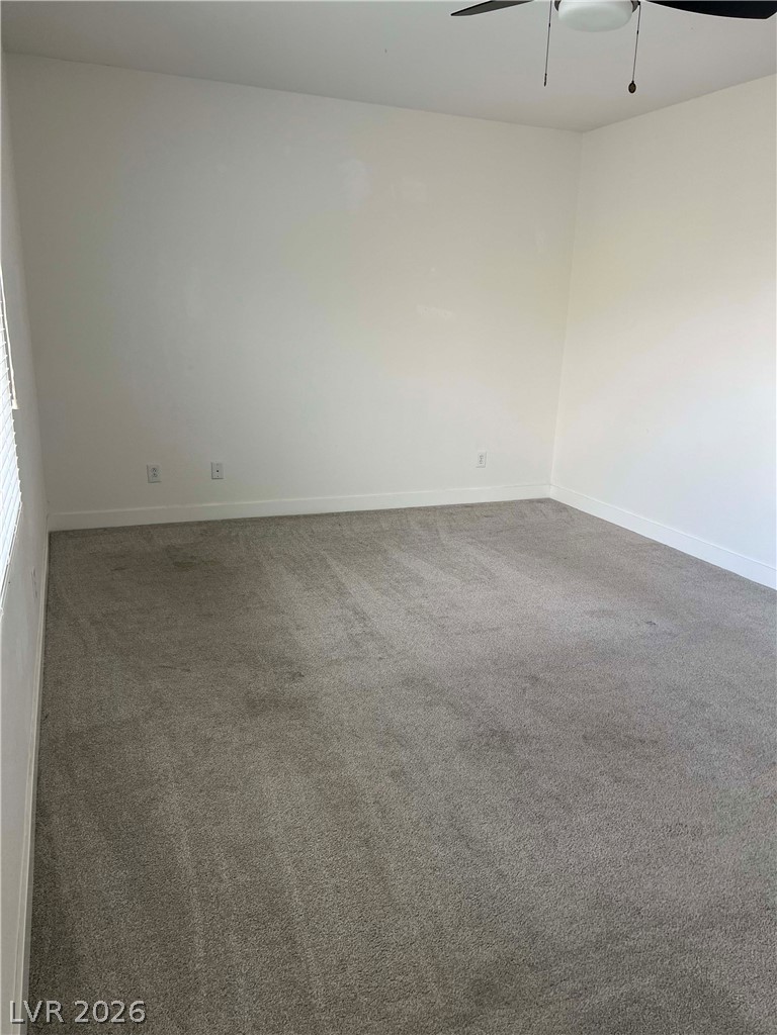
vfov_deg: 67.3
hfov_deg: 53.1
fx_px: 778
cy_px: 518
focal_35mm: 26
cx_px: 388
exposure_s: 1/121
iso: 64
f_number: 1.5
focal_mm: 5.7
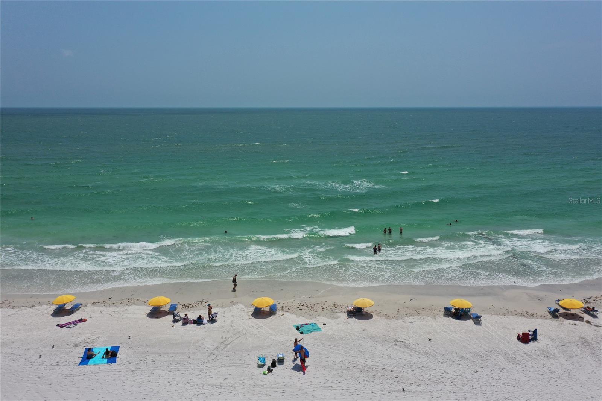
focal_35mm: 28
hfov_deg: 65.5
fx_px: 468
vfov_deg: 46.4
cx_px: 301
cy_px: 200
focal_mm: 10.26
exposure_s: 1/800
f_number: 7.1
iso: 100
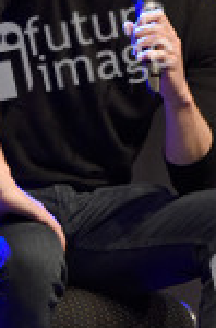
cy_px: 164
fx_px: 4848
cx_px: 124
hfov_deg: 2.6
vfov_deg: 3.9
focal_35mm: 535
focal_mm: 200
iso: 3200
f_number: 4
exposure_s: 1/200
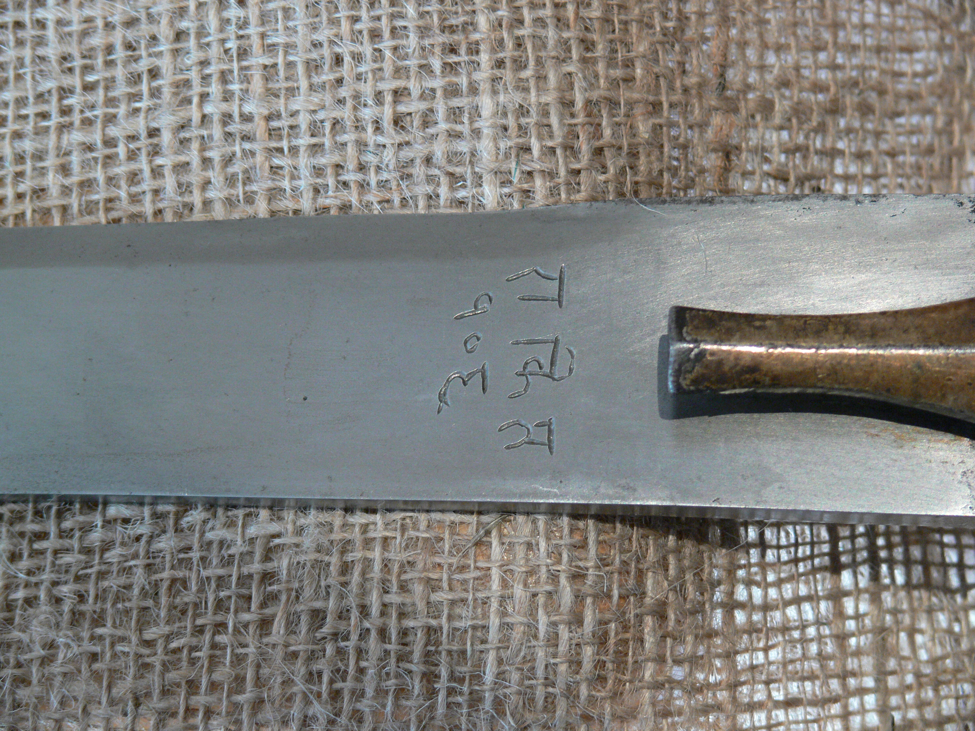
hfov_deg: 17.3
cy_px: 366
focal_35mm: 114
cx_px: 488
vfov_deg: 13.0
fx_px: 3211
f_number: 3.6
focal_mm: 24.2
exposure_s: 1/30
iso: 200
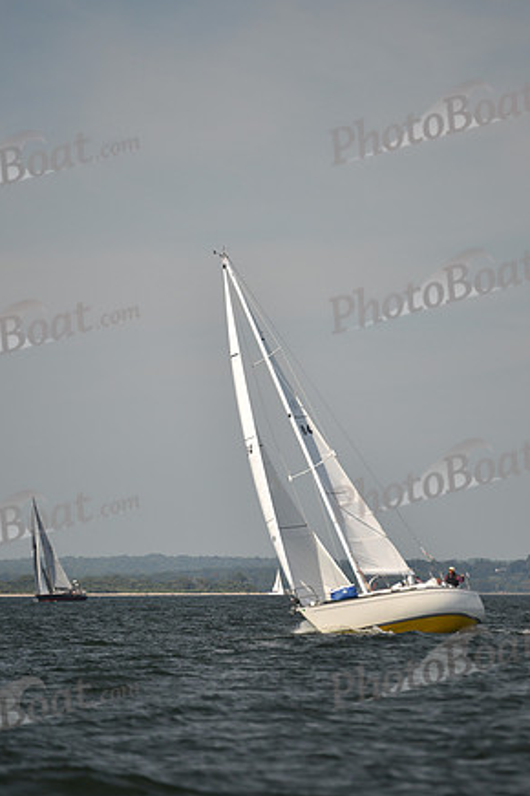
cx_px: 235
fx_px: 5896
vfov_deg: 7.7
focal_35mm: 267
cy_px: 408
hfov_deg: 5.1
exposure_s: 1/2500
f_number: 2.8
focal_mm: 200
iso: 250
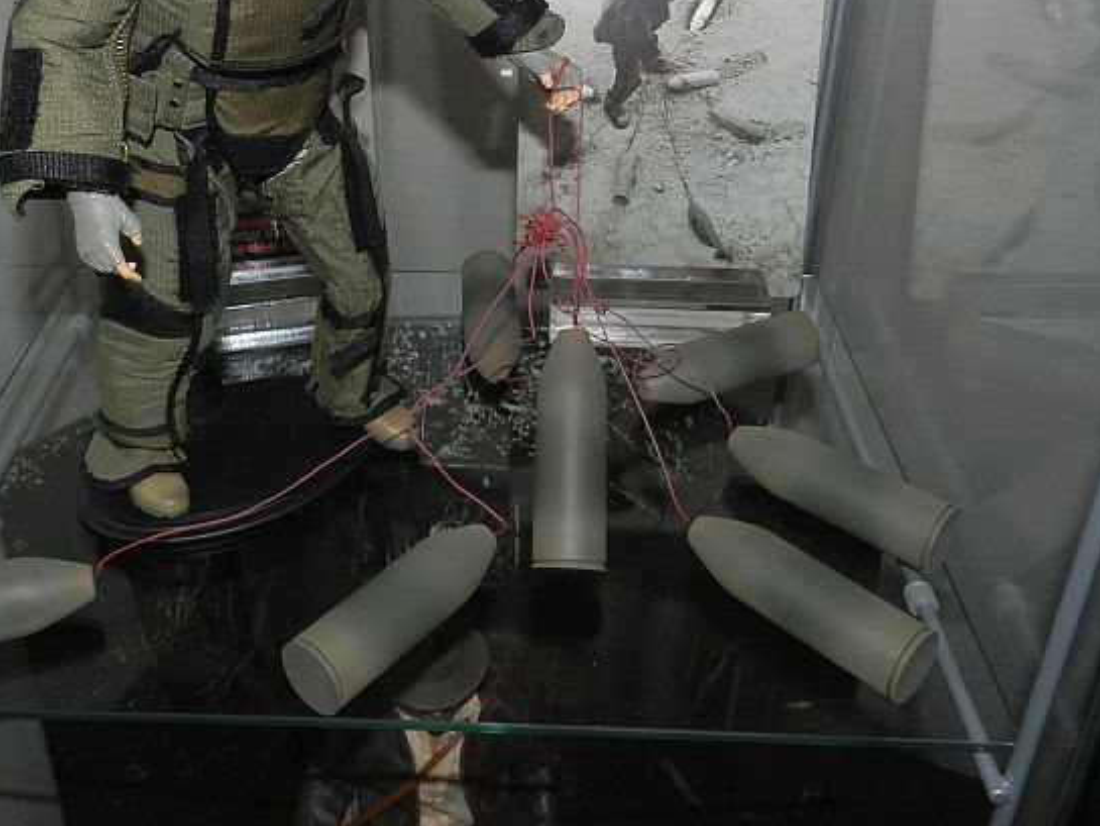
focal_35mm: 38
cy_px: 249
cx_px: 436
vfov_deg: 37.2
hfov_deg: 48.6
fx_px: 1208
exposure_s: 1/30
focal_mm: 4
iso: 200
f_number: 3.4
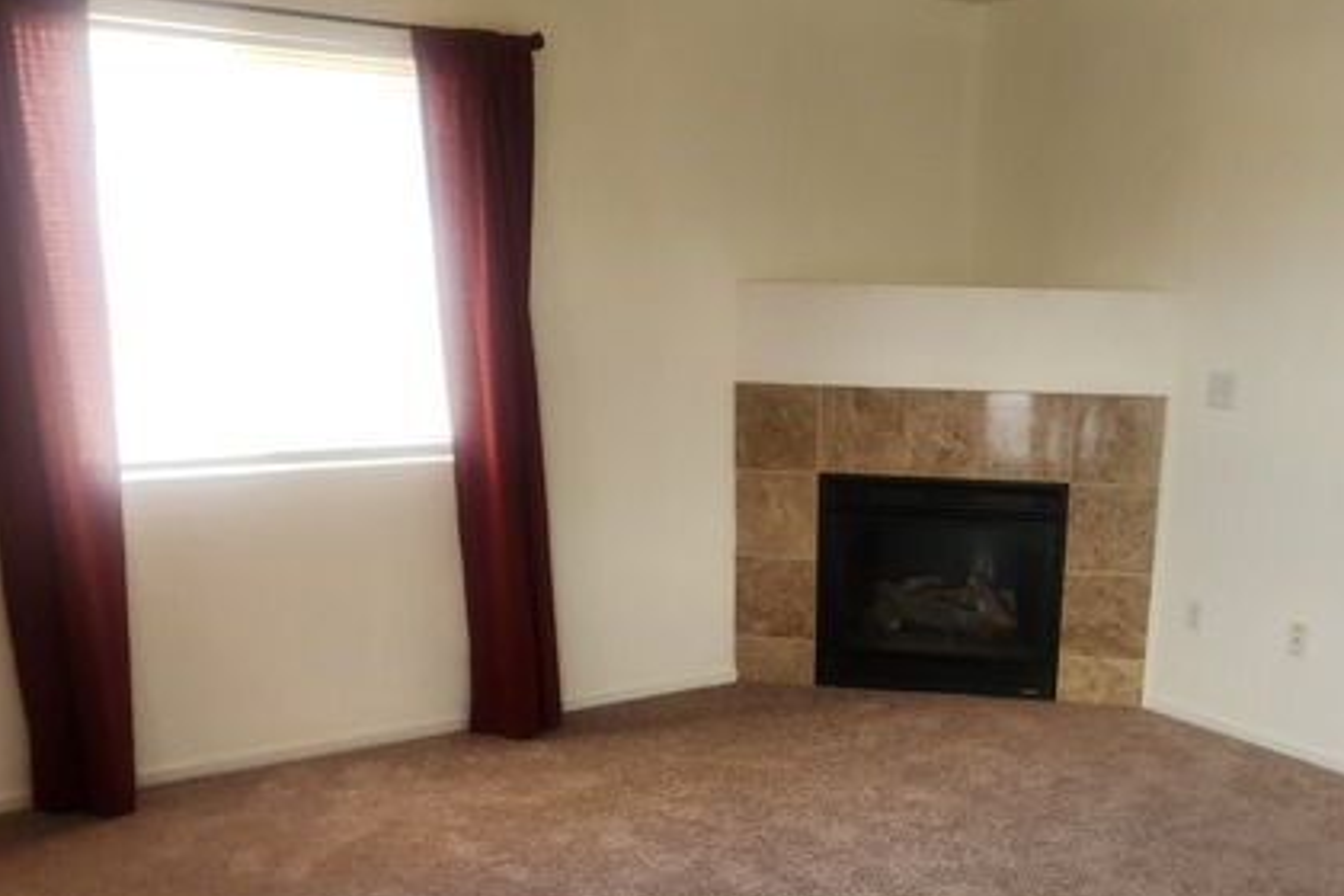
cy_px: 669
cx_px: 856
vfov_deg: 34.3
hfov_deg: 50.1
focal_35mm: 38
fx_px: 1419
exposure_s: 1/180
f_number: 1.8
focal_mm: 5.4
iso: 125
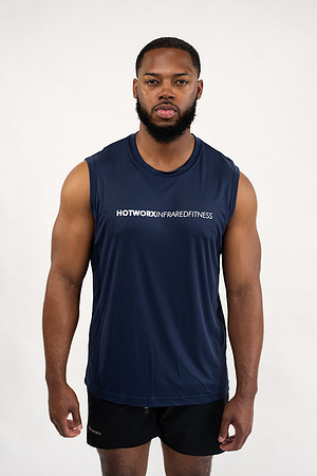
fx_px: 660
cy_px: 238
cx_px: 158
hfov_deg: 27.0
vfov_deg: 39.6
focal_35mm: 50
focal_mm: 50
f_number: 4
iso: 200
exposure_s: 1/160
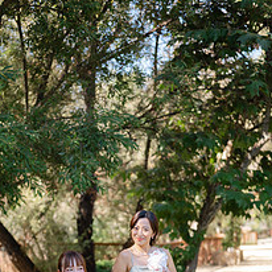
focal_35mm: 93
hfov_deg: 18.7
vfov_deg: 18.2
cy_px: 277
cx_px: 118
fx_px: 827
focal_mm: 50
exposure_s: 1/640
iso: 100
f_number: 1.8
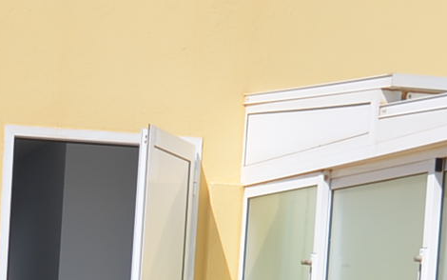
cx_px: -22
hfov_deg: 15.9
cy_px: 381
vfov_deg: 10.0
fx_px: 1560
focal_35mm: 128
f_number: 9
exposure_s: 1/320
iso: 100
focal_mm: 16
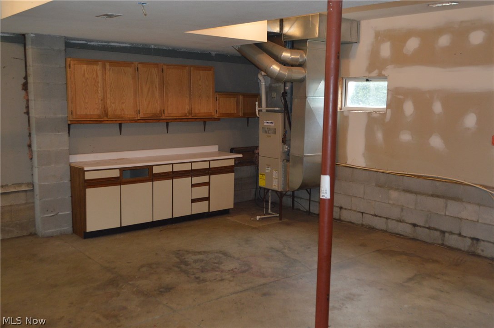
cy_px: 164
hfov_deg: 53.2
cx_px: 247
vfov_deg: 36.8
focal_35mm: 36
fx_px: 493
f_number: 4
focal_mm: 24
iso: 1100
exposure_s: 1/60
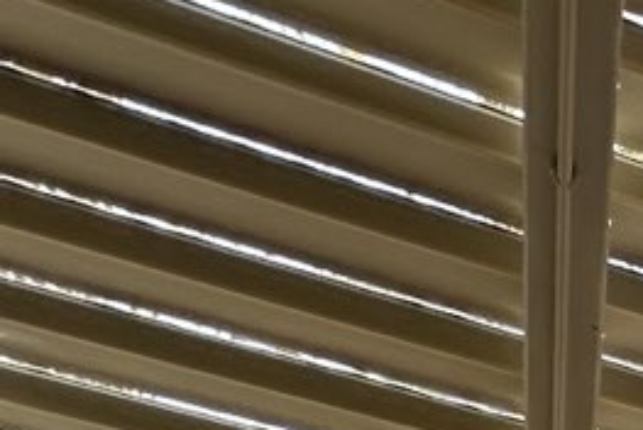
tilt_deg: +2.5
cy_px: 1450
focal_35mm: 94
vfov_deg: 9.5
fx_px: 1681
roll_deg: +0.7
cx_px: 1452
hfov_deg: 15.1
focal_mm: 2.22
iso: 40
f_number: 2.2
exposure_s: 1/296
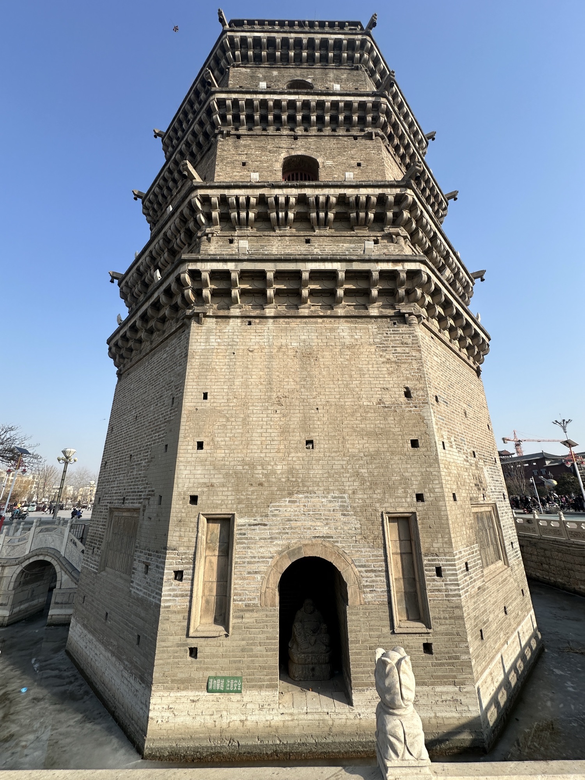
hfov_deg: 85.7
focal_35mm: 14
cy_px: 390
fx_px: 315
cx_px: 292
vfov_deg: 102.1
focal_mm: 2.22
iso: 50
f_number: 2.2
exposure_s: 1/1575
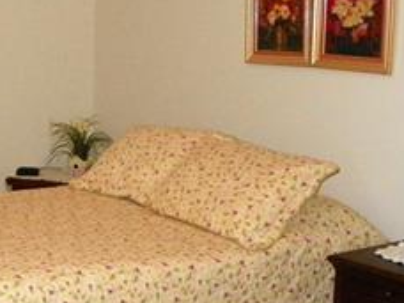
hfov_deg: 24.4
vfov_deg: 20.1
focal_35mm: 73
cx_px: -73
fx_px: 852
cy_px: 122
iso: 200
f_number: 2.8
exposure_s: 1/125
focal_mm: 4.6
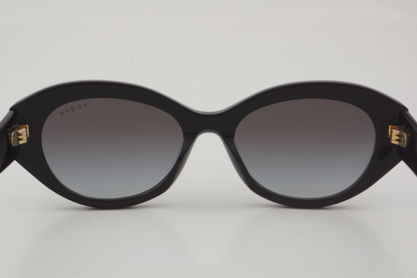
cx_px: 208
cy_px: 139
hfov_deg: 27.0
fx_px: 869
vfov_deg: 18.2
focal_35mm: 75
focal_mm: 50
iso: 100
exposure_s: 1/3
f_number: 32
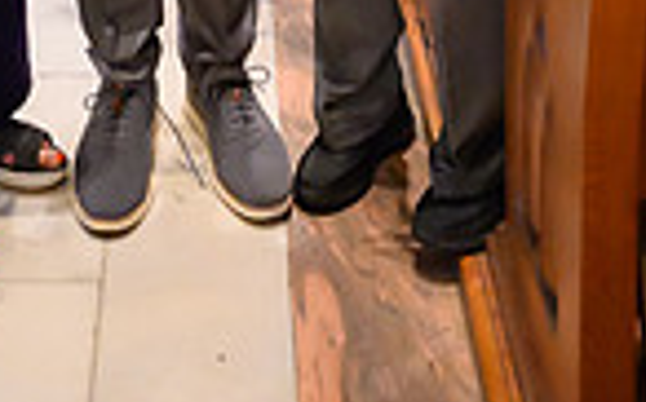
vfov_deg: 11.6
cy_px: -548
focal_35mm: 94
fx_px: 1654
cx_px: 173
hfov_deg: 21.9
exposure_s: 1/100
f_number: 2.8
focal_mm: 30
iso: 9000
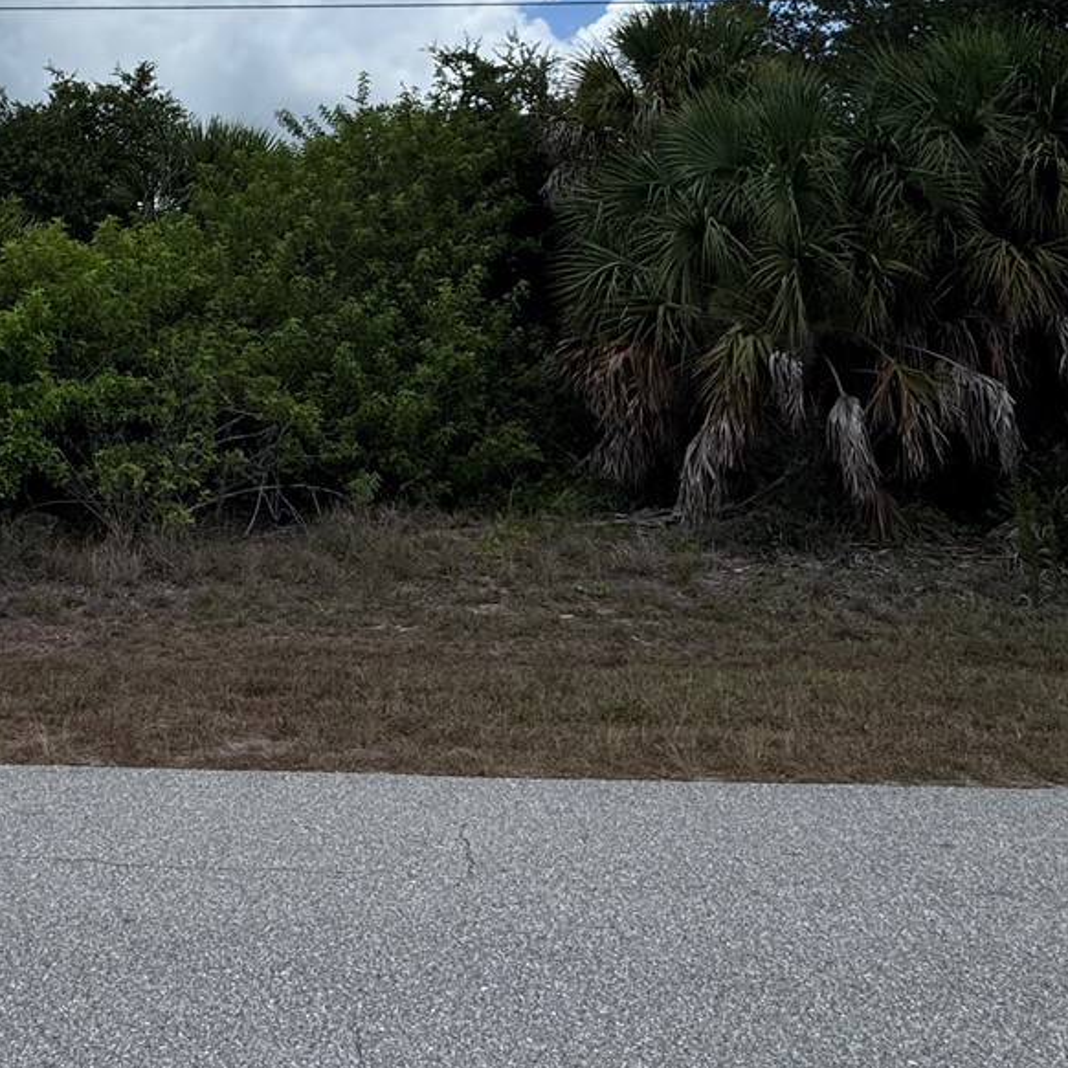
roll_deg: +0.4
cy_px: 68
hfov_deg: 47.7
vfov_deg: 43.4
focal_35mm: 34
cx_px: 365
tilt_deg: +16.1
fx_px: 1187
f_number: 2.2
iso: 50
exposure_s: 1/3906
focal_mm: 2.22
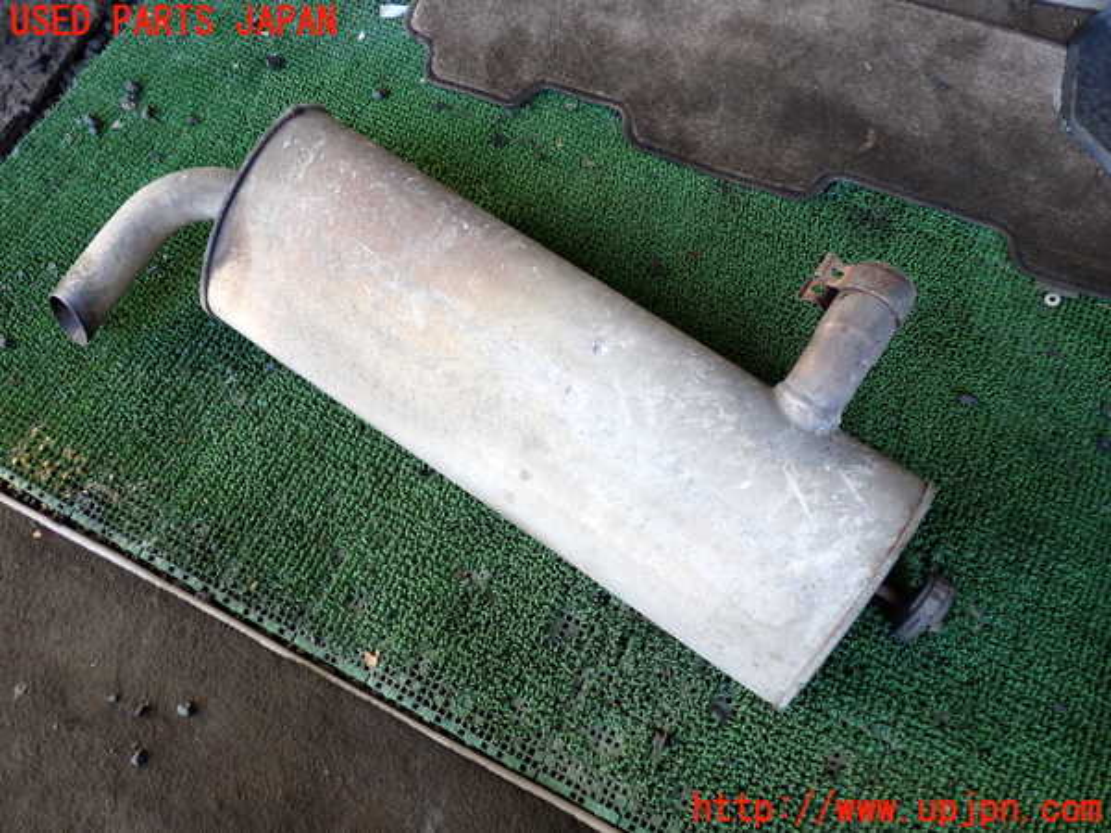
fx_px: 963
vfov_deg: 46.8
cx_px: 556
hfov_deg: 60.0
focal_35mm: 30
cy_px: 416
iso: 200
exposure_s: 1/100
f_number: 2.3
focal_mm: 5.4
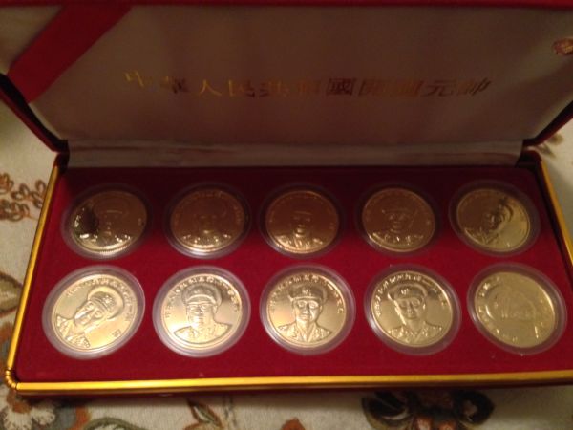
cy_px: 215
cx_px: 286
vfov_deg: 42.9
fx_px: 546
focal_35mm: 33
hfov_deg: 55.4
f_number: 2.4
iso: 500
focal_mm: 4.12
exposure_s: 1/15
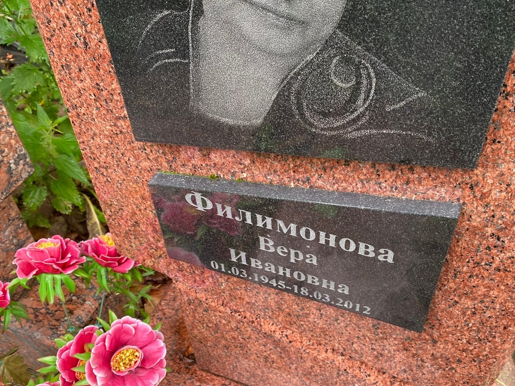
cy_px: 212
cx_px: 333
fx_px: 521
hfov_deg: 51.9
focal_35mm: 35
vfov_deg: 40.6
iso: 80
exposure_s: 1/121
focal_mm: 4.25
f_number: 1.8
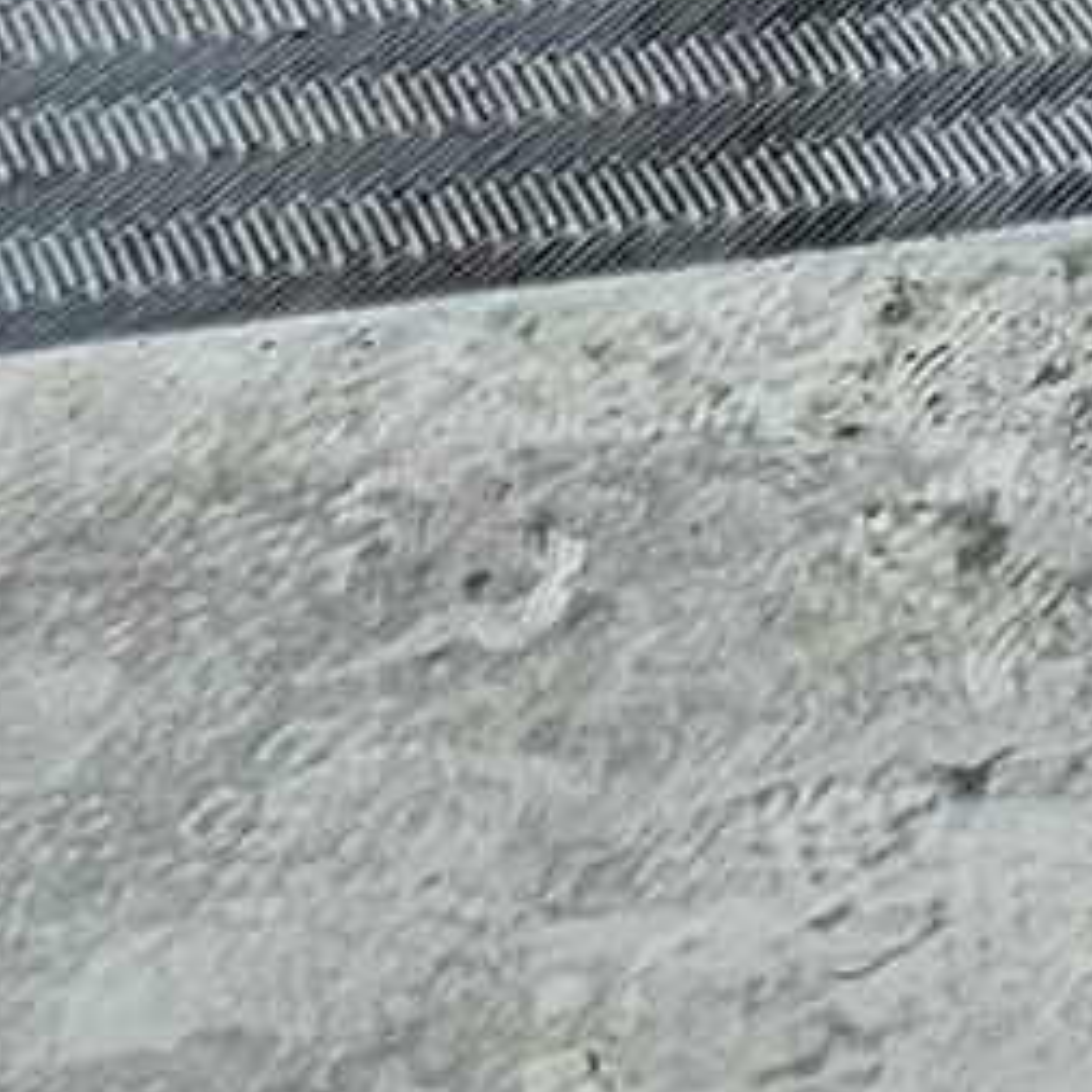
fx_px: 3319
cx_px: 3211
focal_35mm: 93
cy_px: -2417
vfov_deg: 10.5
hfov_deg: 11.5
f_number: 2.2
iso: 54
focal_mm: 2.24
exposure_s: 1/526
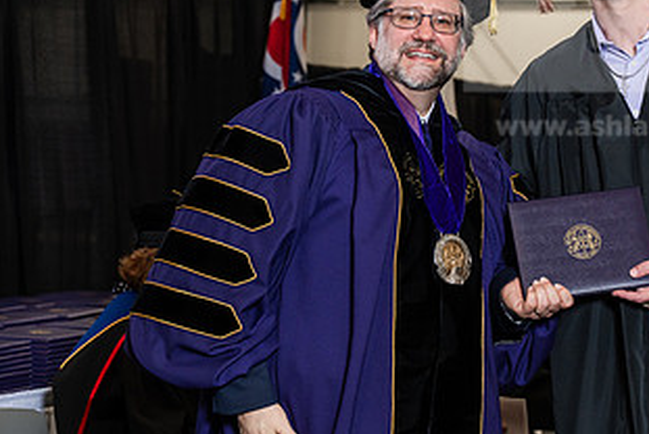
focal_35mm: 123
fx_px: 2219
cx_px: 401
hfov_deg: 16.6
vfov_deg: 11.2
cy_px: 170
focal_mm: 66
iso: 1250
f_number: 4.5
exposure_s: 1/200
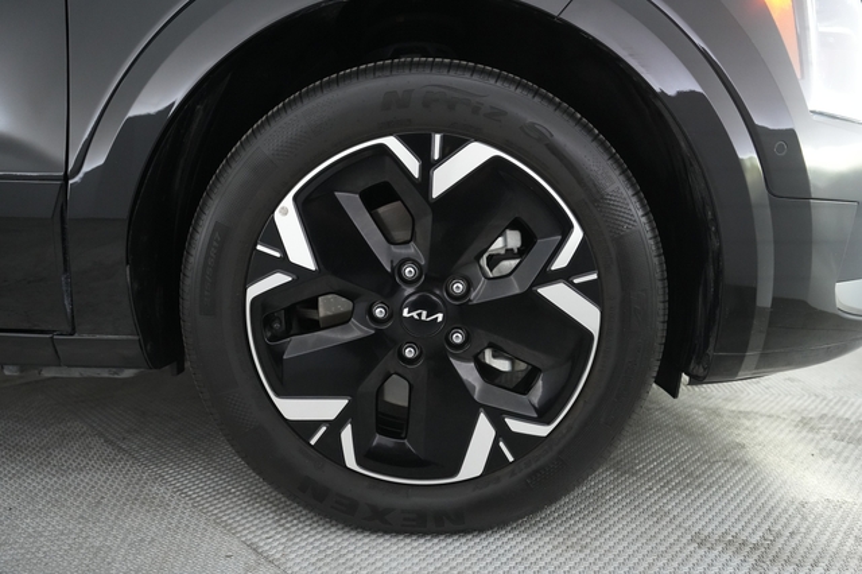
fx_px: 622
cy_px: 287
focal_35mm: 26
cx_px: 431
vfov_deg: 49.5
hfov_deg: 69.4
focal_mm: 26
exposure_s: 1/125
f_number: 4
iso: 5000
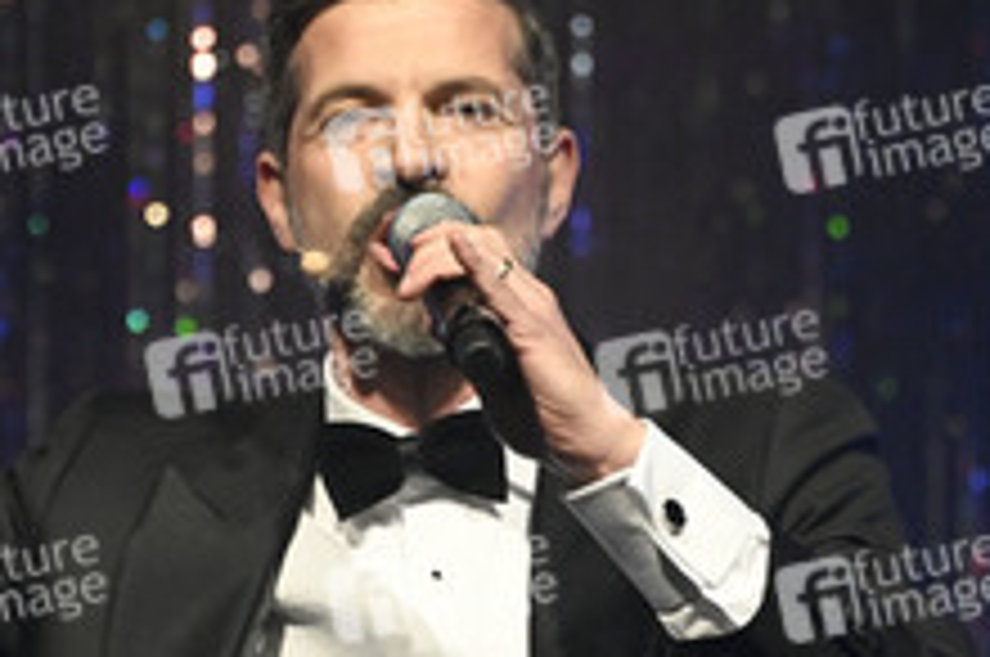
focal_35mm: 616
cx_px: 322
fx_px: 16915
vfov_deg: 2.2
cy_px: 477
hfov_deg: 3.4
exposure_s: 1/320
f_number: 5.6
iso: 8000
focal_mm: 300
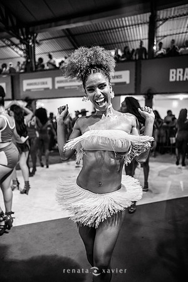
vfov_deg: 73.7
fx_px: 188
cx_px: 94
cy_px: 141
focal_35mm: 24
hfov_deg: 53.1
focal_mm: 24
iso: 1600
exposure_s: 1/320
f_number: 1.8
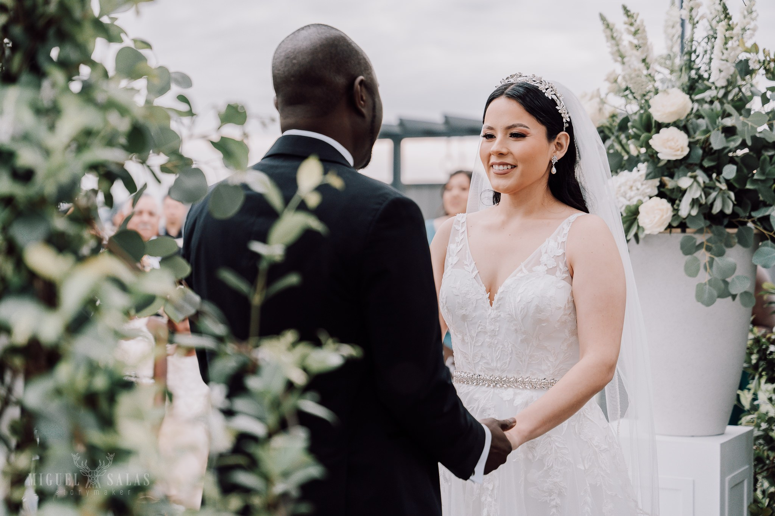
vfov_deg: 19.5
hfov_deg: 28.8
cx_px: 388
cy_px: 258
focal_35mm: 70
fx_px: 1507
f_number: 2.8
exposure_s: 1/320
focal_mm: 70
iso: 250
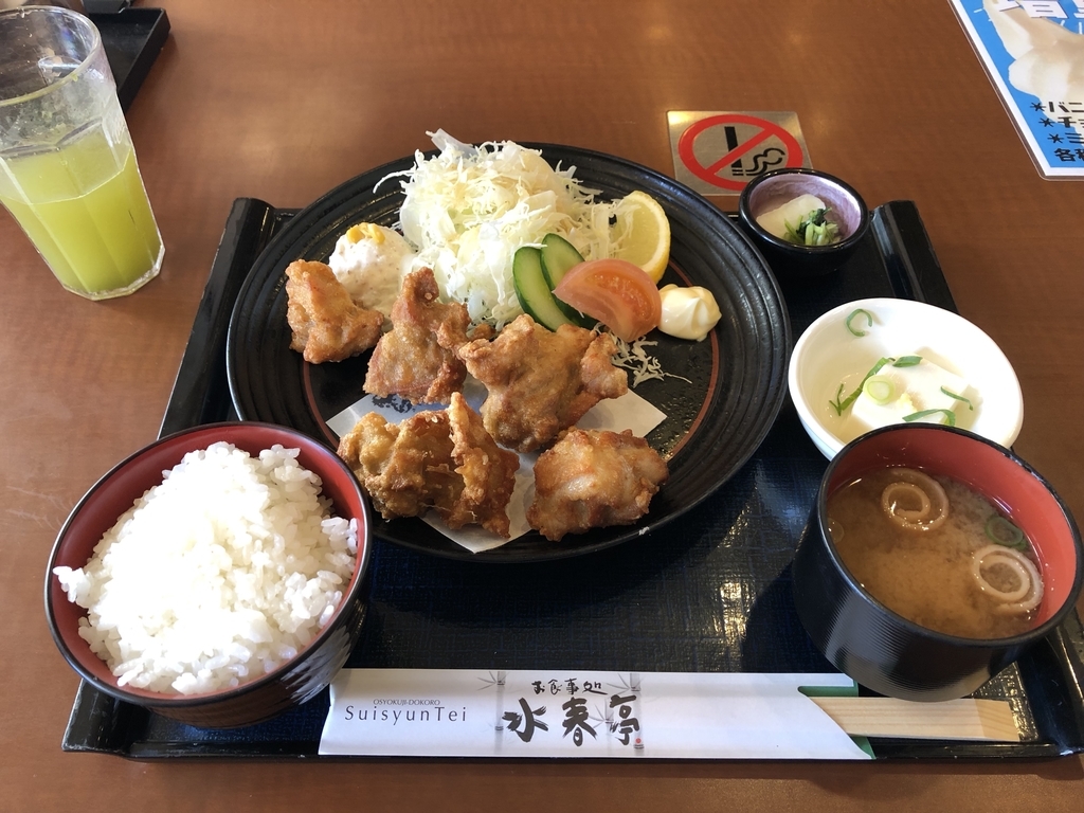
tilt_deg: -52.5
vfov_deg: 49.7
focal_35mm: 28
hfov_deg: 63.4
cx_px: 542
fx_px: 877
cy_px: 406
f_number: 1.8
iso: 40
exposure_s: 1/25
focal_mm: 3.99
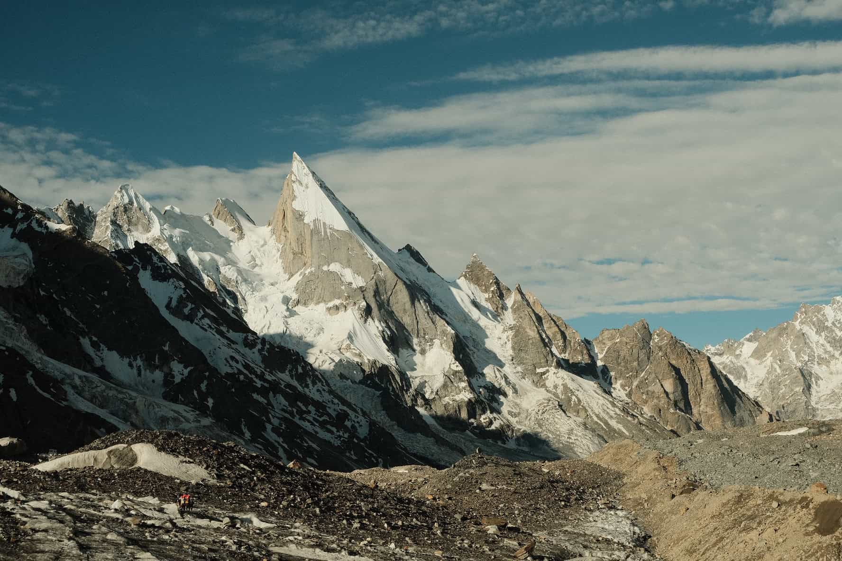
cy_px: 280
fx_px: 842
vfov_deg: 36.9
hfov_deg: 53.1
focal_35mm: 36
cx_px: 421
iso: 640
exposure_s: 1/750
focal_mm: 24.3
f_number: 13
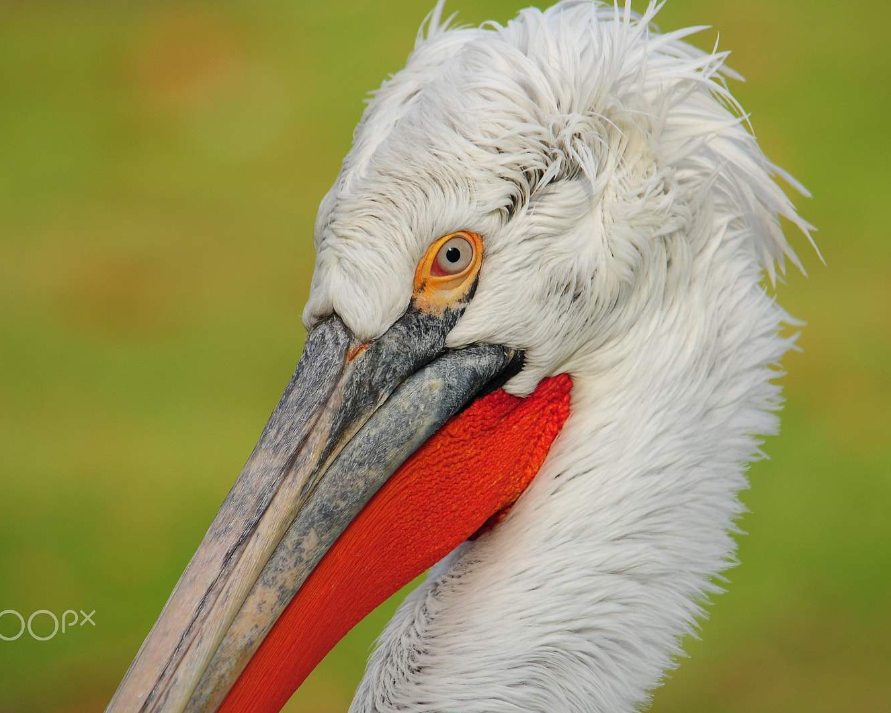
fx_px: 14768
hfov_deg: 3.5
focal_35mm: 560
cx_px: 466
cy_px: 356
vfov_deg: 2.8
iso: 200
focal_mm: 330
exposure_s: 1/640
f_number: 5.3
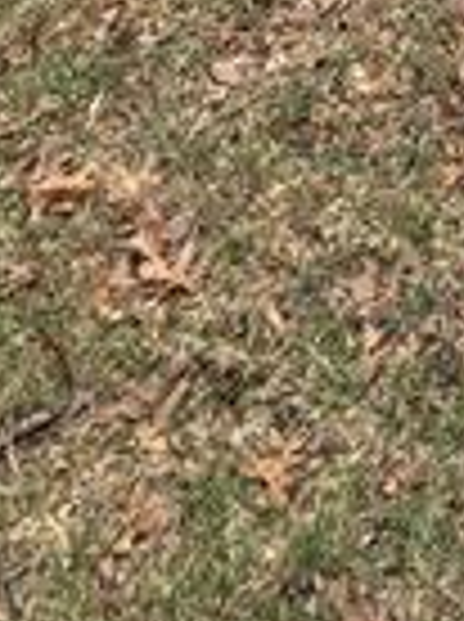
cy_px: -891
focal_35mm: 78
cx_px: 671
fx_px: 1398
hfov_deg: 17.2
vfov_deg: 14.7
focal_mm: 2.22
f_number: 2.2
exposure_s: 1/125
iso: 40
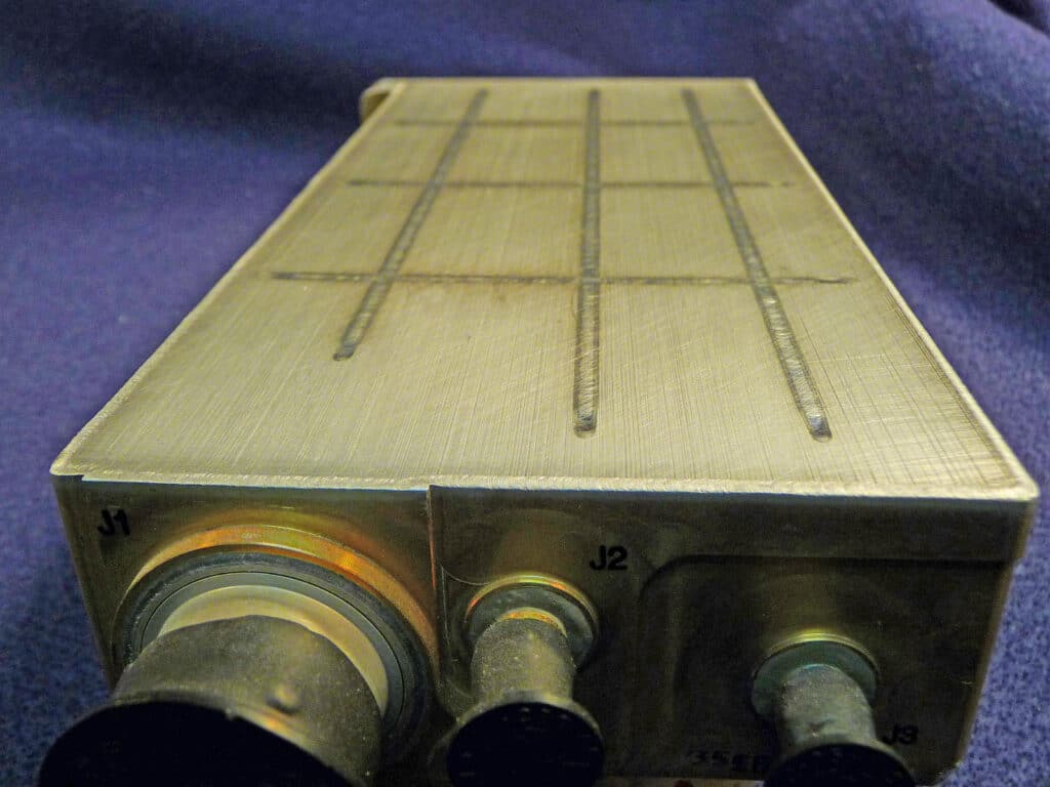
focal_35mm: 32
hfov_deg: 56.8
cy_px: 394
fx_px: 971
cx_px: 525
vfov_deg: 44.2
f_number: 3.5
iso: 100
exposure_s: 1/60
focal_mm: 5.3
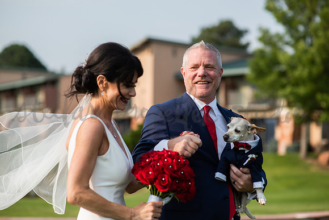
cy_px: 110
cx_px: 164
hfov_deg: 23.9
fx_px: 777
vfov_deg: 16.1
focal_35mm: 85
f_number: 2.2
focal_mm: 85
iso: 160
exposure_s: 1/3200
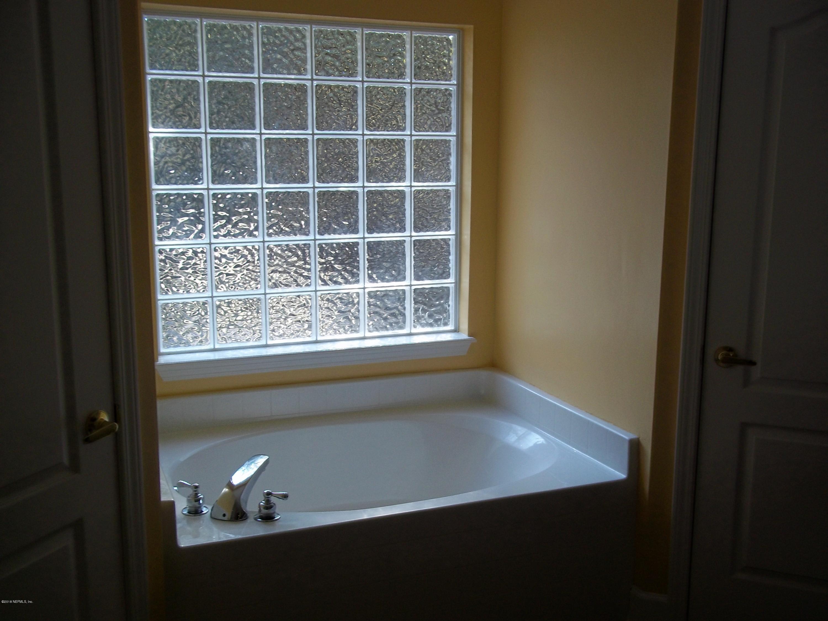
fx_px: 861
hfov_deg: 51.4
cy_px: 310
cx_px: 414
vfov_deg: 39.7
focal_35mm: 36
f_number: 3.1
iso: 80
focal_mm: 6.5
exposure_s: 1/80
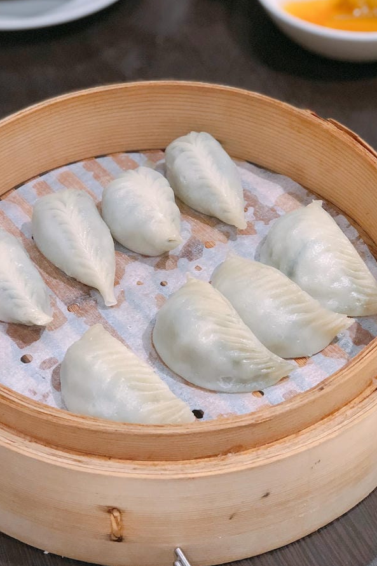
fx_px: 1256
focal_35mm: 80
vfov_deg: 25.4
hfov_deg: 17.1
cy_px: 281
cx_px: 164
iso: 250
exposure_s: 1/30
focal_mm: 6.6
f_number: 2.8
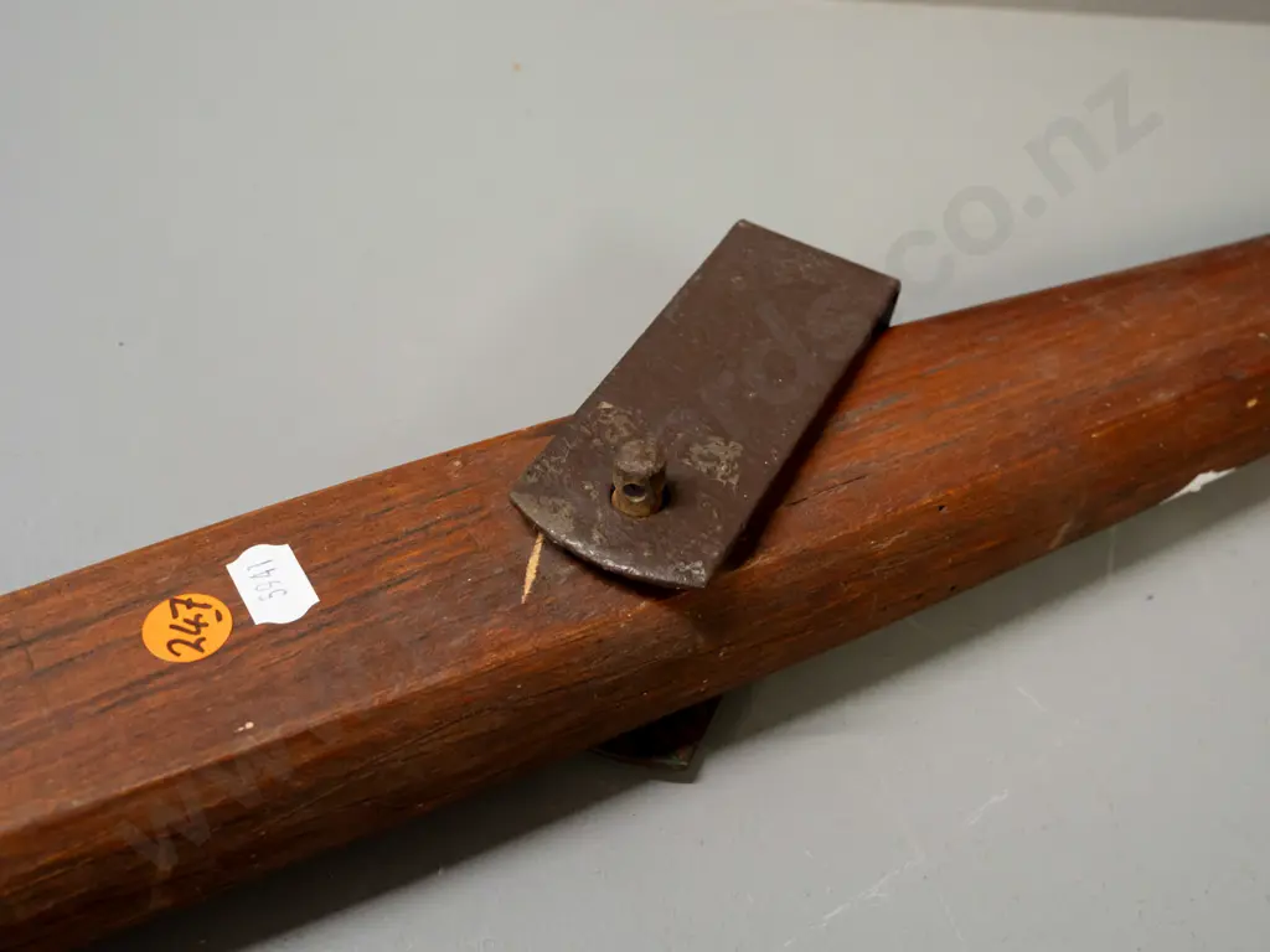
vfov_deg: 37.7
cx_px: 635
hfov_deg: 49.0
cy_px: 476
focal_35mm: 38
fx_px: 1394
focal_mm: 19
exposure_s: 1/80
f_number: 5.6
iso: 3200
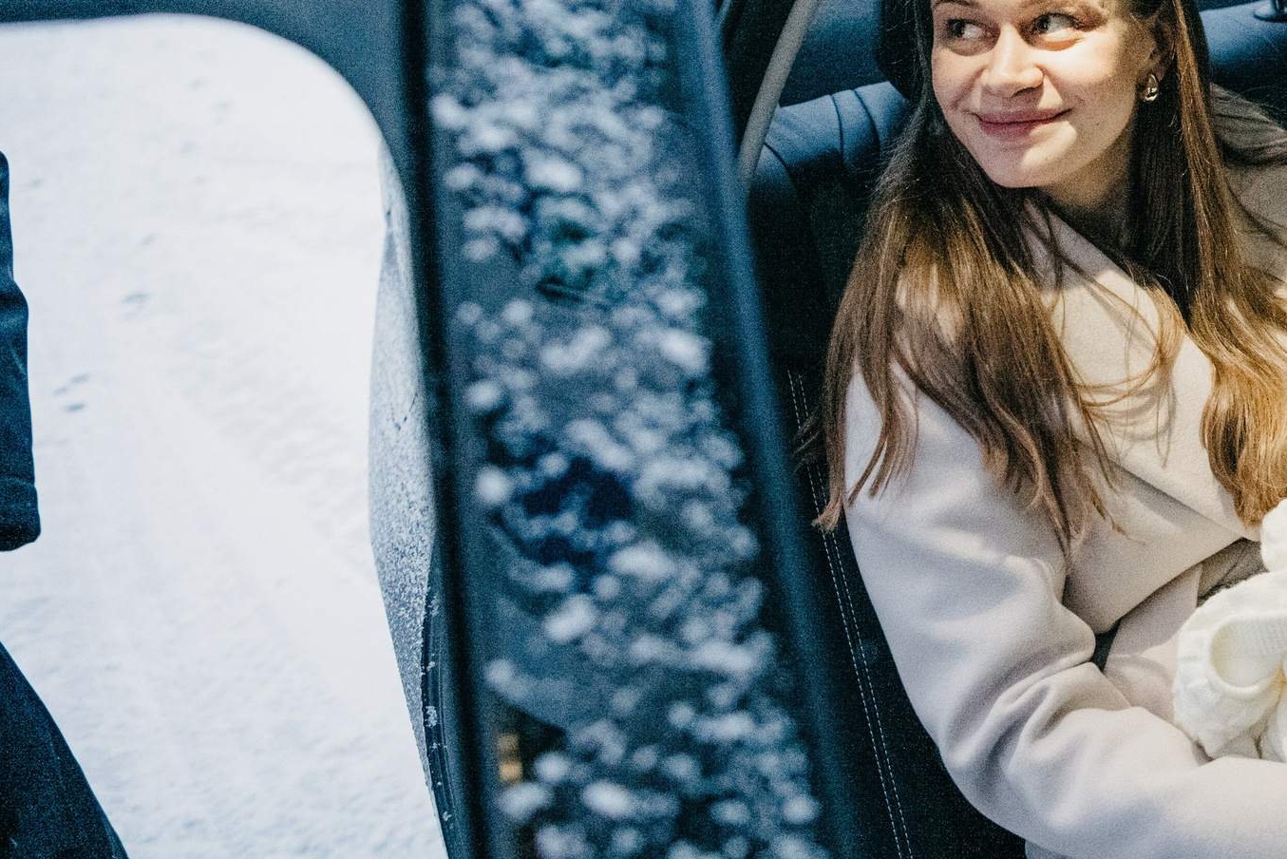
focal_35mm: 51
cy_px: 142
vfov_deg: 25.9
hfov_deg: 36.9
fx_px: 1824
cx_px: 1107
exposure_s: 1/160
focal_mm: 27
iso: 4000
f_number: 3.2
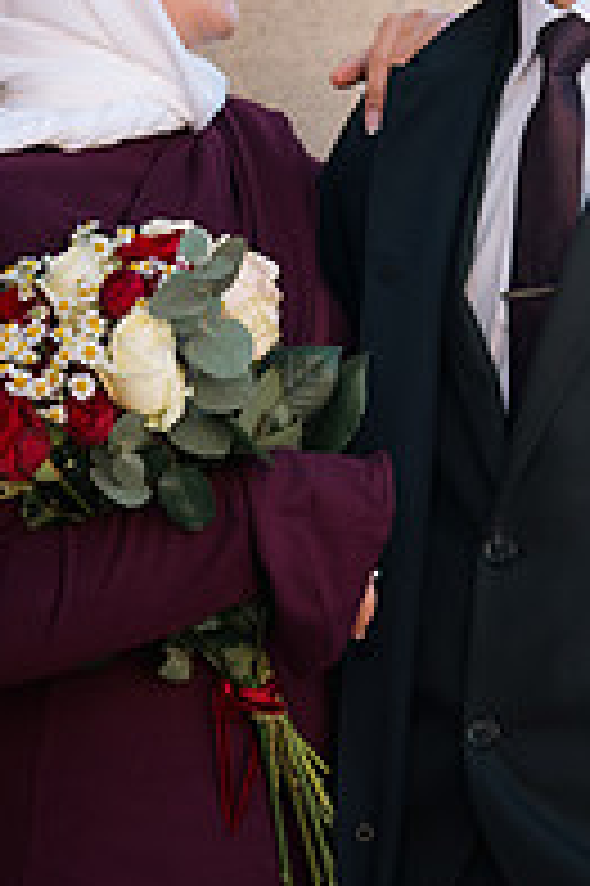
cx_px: 374
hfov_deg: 10.0
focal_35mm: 137
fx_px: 3374
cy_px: 378
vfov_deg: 15.0
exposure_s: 1/640
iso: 200
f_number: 2.8
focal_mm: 40
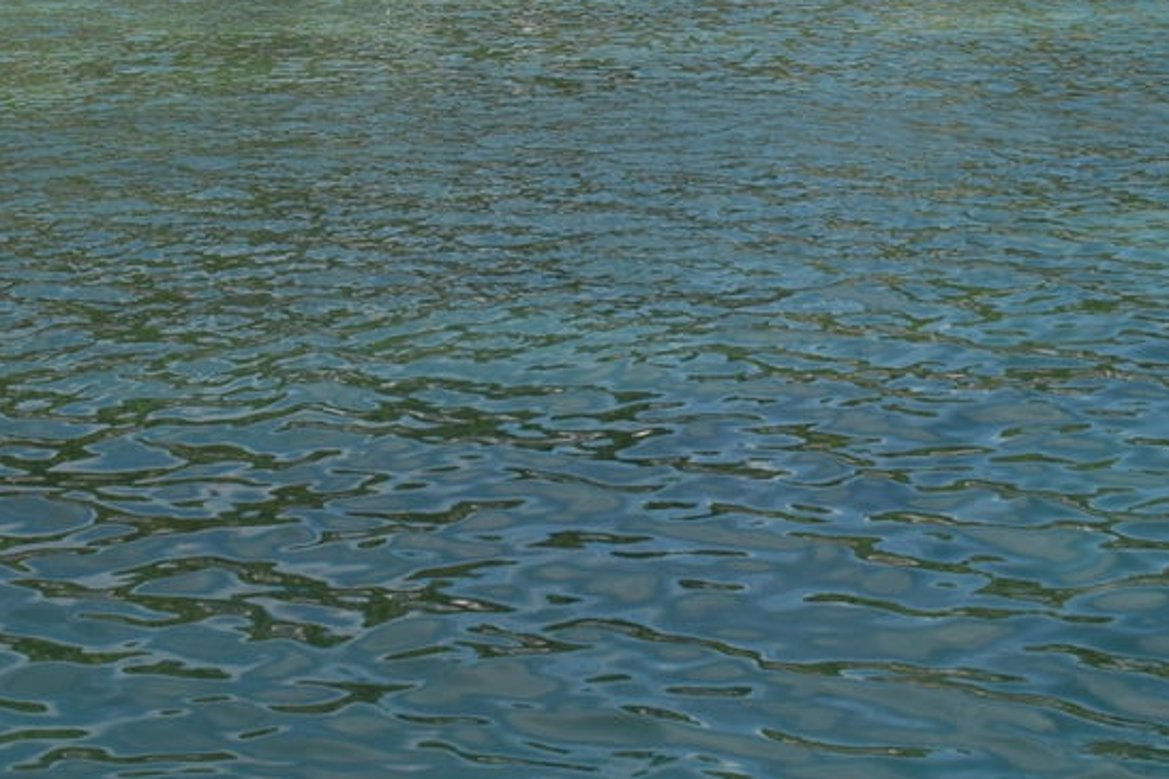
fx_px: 3085
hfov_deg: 21.3
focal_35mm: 95
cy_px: -387
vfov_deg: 13.6
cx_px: 272
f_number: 5.6
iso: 100
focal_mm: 18
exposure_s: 1/640
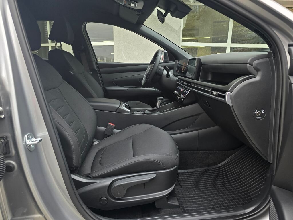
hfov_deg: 73.9
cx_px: 146
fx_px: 195
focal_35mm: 23
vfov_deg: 58.9
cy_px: 110
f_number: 1.7
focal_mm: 6.3
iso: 100
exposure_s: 1/180
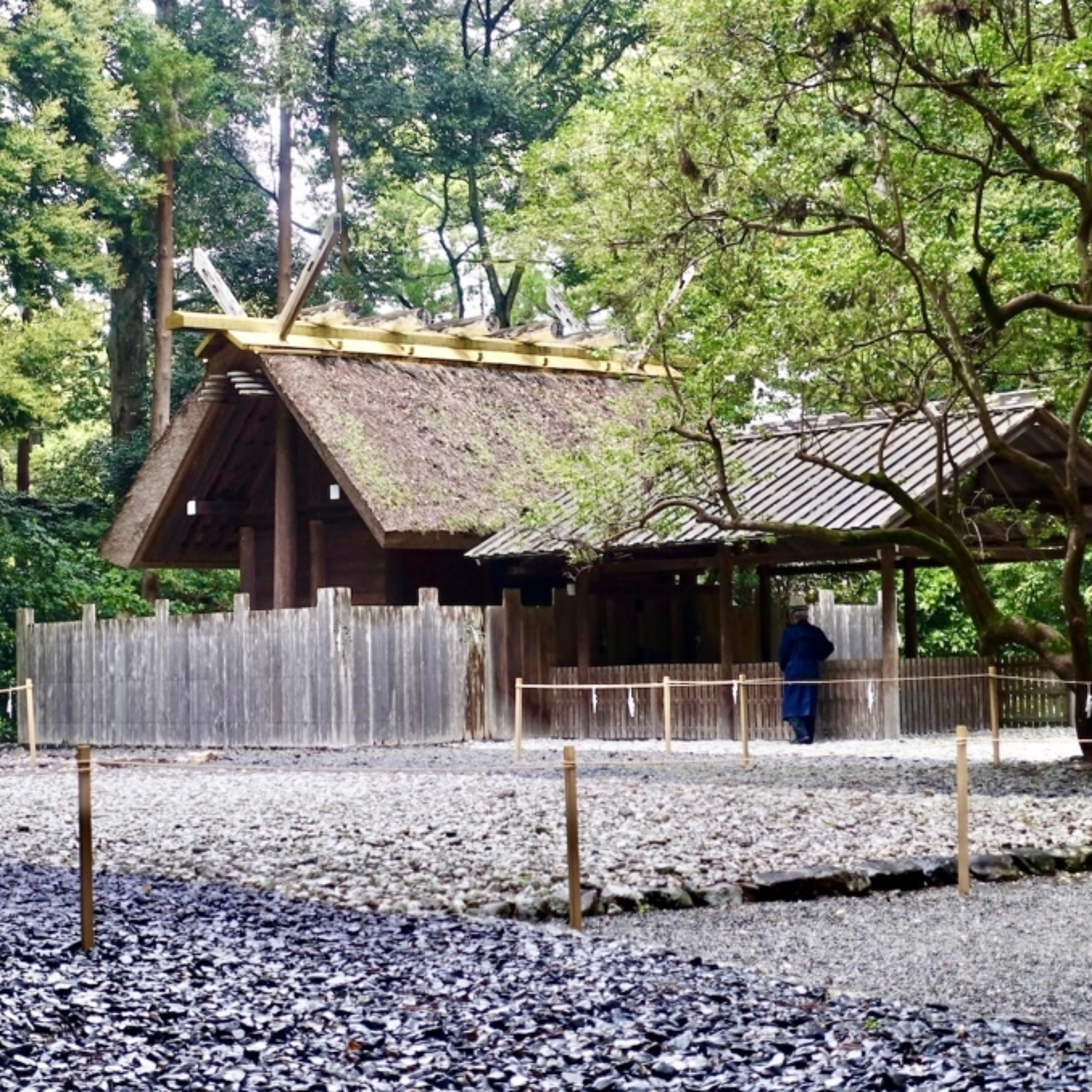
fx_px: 2534
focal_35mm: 71
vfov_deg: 24.3
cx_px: 509
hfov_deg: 24.3
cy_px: 540
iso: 200
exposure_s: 1/60
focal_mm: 20.05
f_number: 2.8
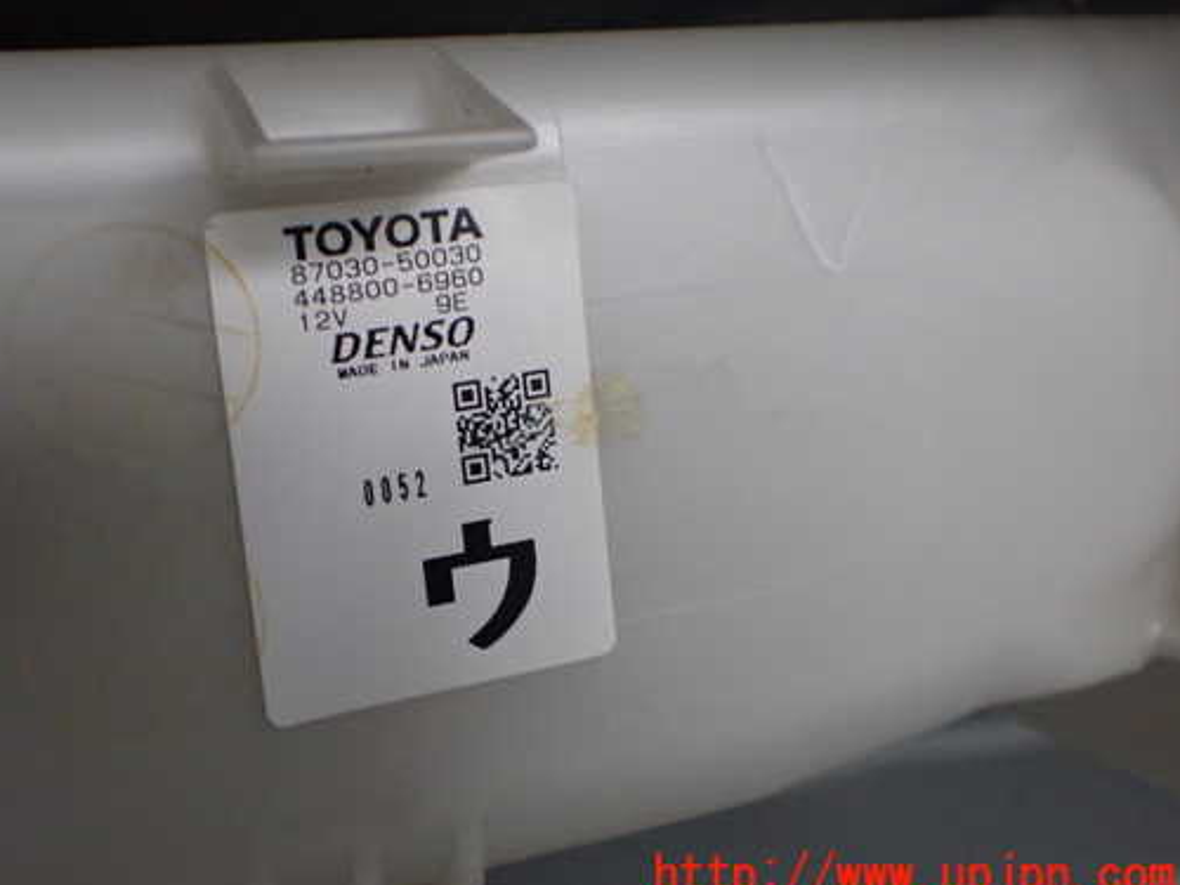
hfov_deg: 51.1
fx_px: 1227
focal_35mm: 36
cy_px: 375
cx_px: 479
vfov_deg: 39.6
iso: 800
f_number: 2.3
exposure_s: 1/100
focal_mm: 5.4
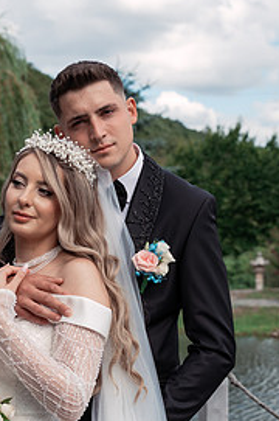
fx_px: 909
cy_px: 280
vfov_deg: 25.9
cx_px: 84
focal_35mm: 78
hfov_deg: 17.4
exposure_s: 1/500
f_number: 4.5
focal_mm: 47
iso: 160
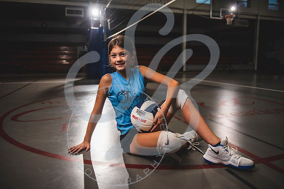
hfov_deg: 63.1
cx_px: 141
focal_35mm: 29
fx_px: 231
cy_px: 94
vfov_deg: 44.6
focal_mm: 29
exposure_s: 1/400
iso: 200
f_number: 2.8
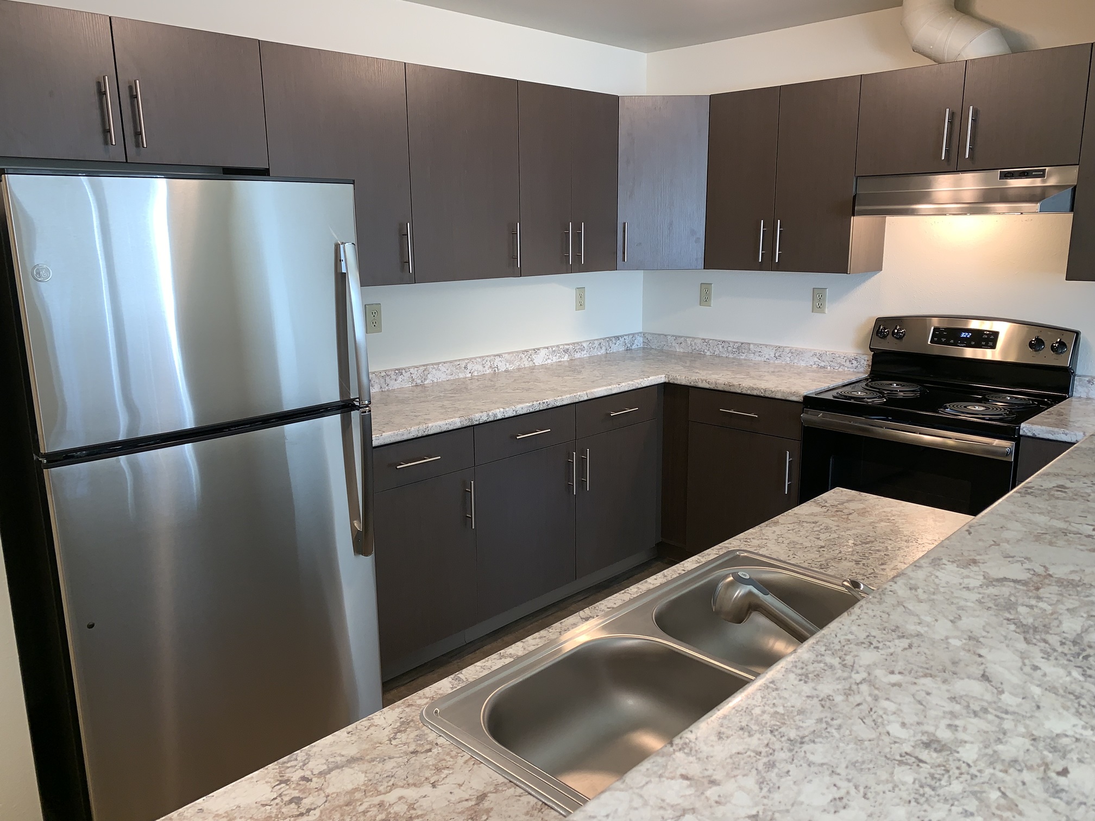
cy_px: 410
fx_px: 822
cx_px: 548
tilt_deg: -12.2
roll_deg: +0.2
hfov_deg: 67.3
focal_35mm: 26
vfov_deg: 53.1
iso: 25
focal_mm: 4.25
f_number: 1.8
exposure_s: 1/30
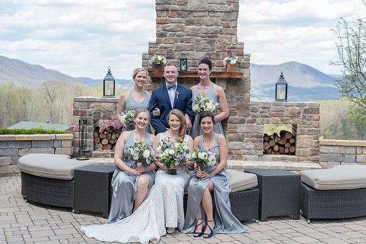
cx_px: 183
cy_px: 122
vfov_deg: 27.0
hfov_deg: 39.6
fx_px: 508
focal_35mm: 50
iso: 110
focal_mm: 50
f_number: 5.6
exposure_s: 1/160
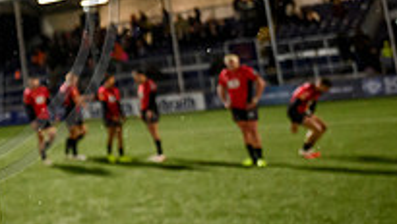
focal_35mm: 71
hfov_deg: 26.4
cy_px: -3
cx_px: -81
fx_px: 748
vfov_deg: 16.7
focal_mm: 24
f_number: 3.2
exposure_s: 1/1250
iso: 5000
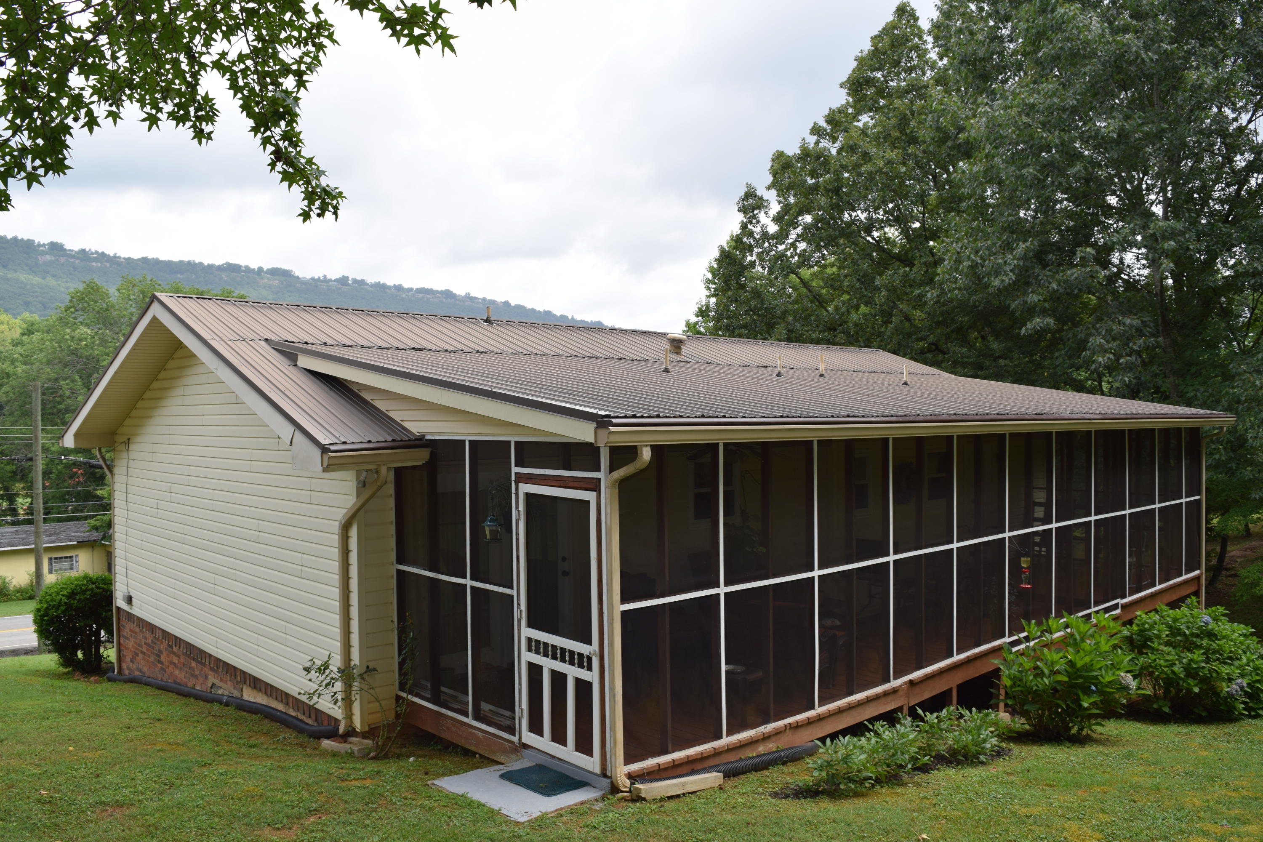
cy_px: 421
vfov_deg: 47.9
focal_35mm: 27
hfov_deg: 67.4
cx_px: 632
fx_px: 947
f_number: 6.3
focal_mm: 18
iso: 100
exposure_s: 1/160
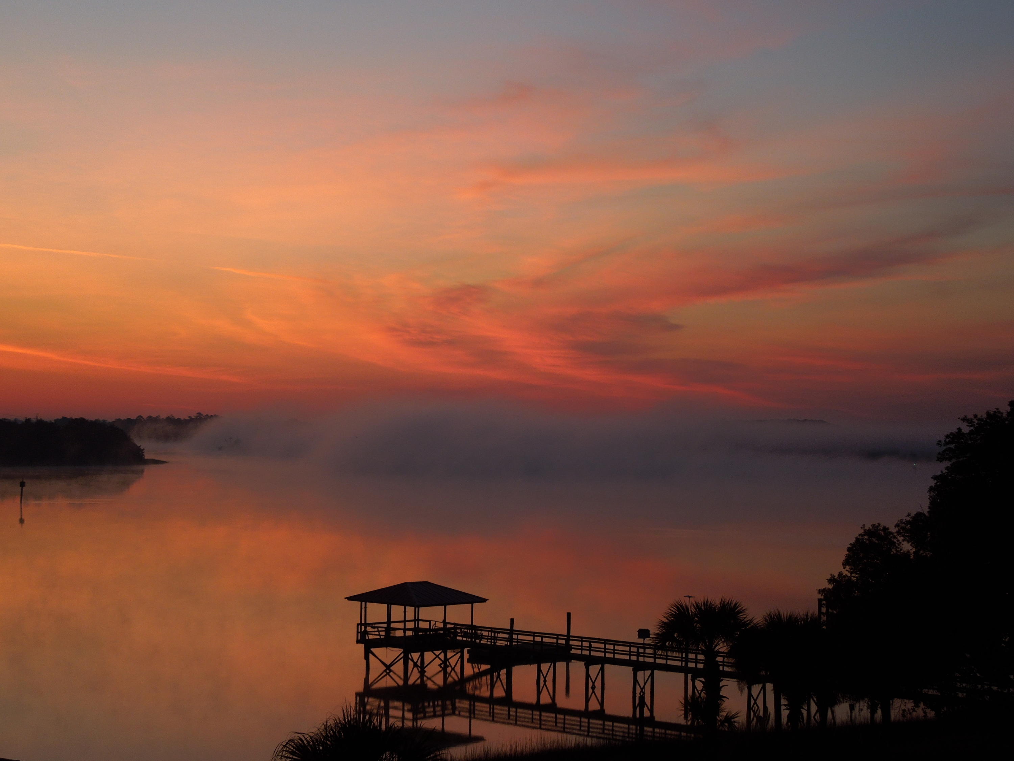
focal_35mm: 69
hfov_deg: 28.2
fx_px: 2021
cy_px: 380
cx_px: 507
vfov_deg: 21.3
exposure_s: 1/80
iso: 100
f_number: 4.4
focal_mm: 12.5
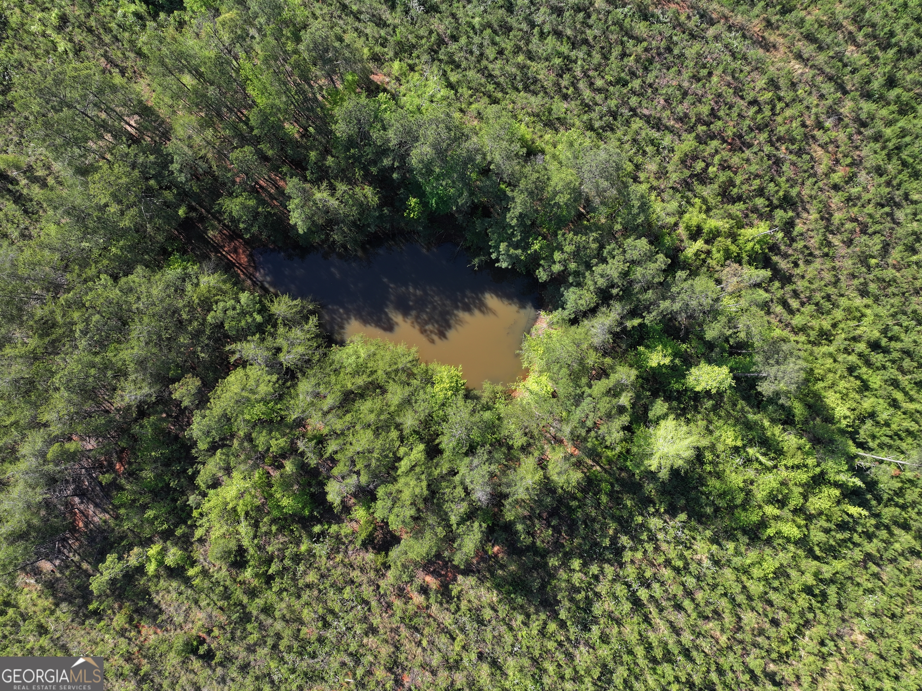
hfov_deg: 71.6
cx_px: 461
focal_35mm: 24
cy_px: 346
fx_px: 639
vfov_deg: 56.8
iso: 100
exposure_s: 1/640
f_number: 2.8
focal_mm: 12.29
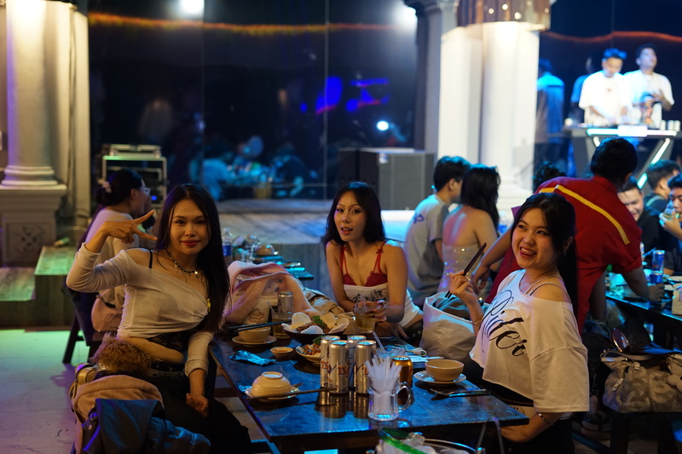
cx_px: 341
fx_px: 947
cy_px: 227
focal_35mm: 50
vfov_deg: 27.0
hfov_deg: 39.6
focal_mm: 50
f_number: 2.2
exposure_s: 1/160
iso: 1600
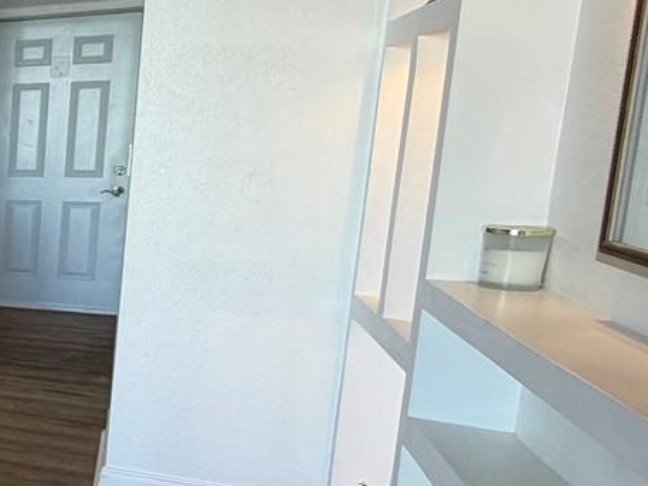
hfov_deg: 24.6
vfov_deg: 29.6
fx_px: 918
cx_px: -427
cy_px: 279
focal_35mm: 49
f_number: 2.2
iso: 125
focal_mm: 2.22
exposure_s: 1/120
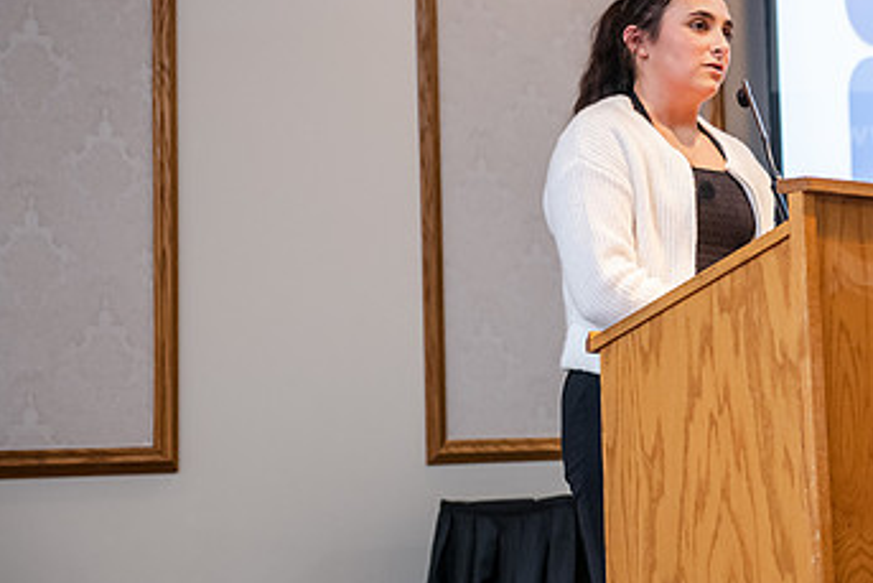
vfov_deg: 14.7
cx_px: 695
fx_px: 2256
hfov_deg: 21.6
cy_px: 187
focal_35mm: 93
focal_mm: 55
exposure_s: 1/200
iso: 1600
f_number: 3.2
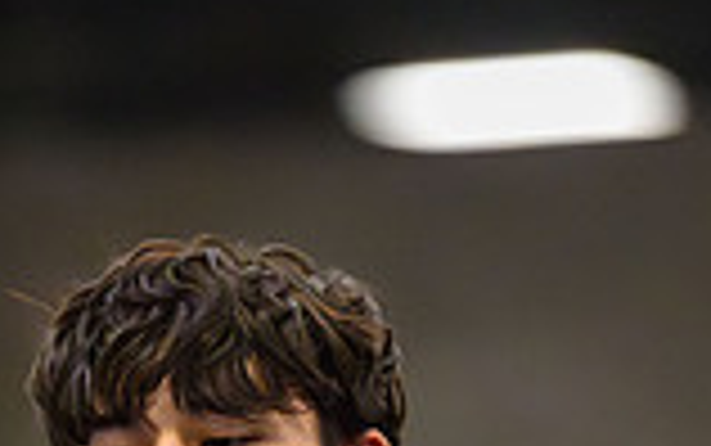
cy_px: 991
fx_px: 16928
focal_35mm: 873
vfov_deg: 1.5
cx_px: 195
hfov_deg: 2.4
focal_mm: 200
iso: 16000
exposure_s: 1/800
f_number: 2.8
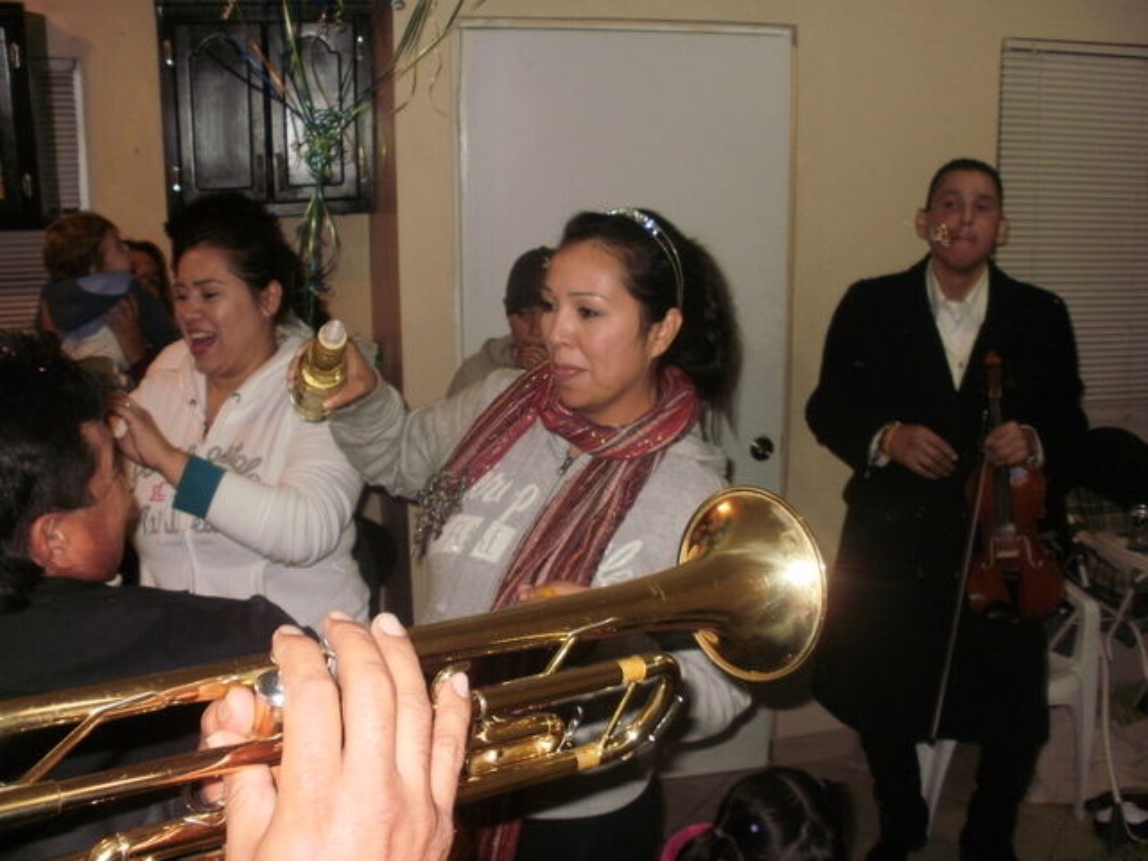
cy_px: 430
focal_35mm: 36
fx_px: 1194
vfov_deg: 39.7
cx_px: 574
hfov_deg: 51.4
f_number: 3.5
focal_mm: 6.3
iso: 125
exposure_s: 1/30
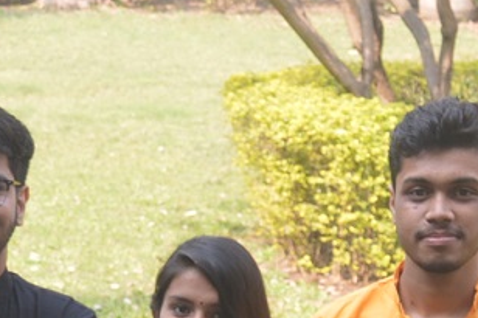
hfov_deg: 10.0
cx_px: -54
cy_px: 599
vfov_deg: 6.6
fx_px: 2707
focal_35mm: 204
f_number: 5.6
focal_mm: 24
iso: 180
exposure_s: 1/125
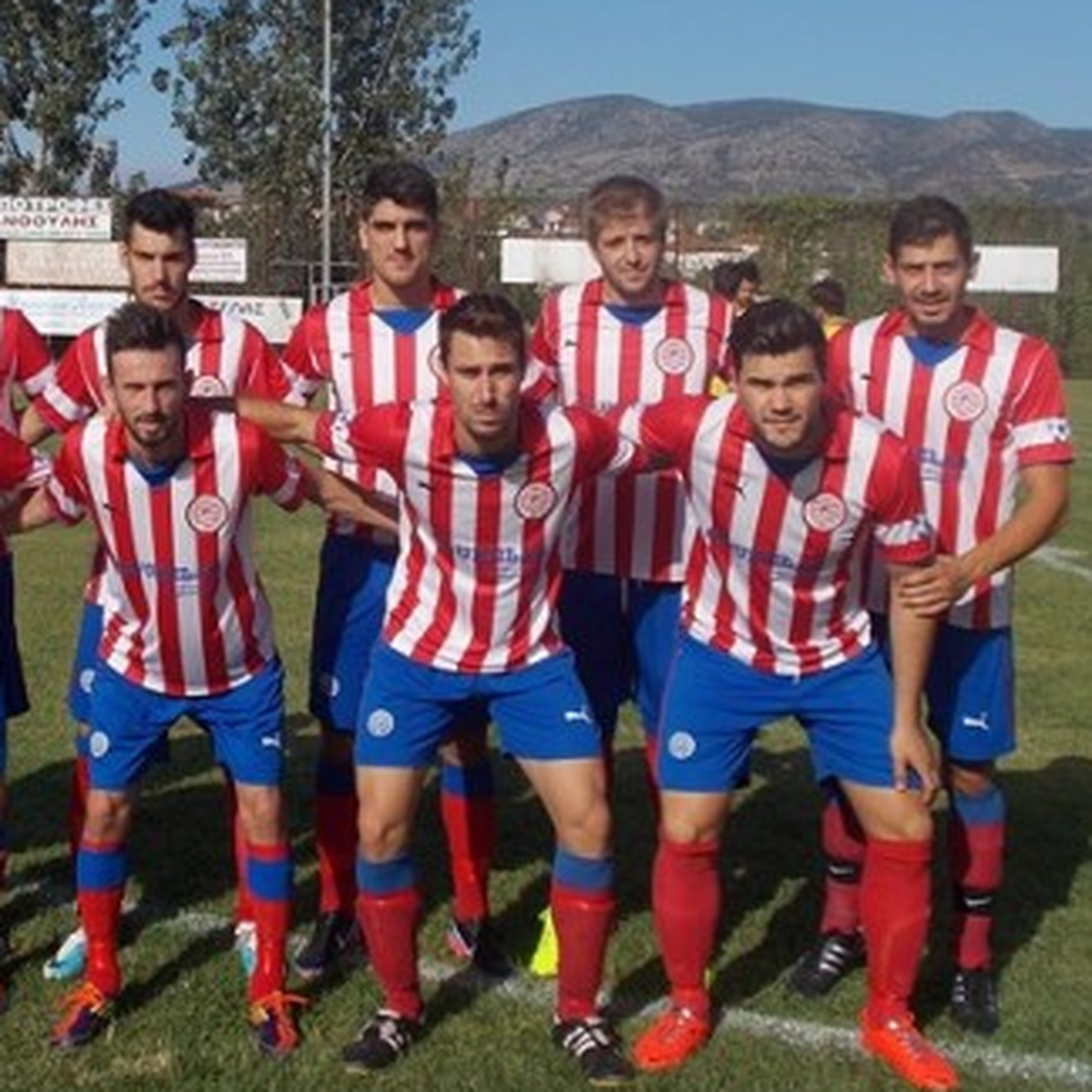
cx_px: 299
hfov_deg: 27.8
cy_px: 307
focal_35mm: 61
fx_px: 2177
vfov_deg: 27.9
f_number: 9.2
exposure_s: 1/200
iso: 80
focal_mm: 6
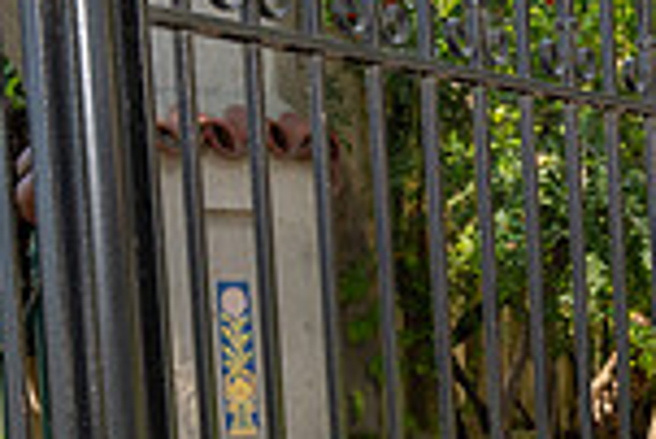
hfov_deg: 14.9
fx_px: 2389
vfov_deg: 10.1
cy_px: 676
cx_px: 856
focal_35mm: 131
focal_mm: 34.1
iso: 125
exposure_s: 1/200
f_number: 4.5
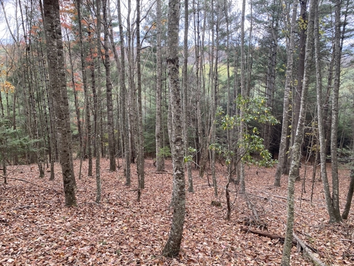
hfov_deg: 67.3
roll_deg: +1.2
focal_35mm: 26
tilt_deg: -11.9
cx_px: 177
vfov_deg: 53.1
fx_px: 266
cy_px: 133
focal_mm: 4.25
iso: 50
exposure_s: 1/121
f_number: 1.8
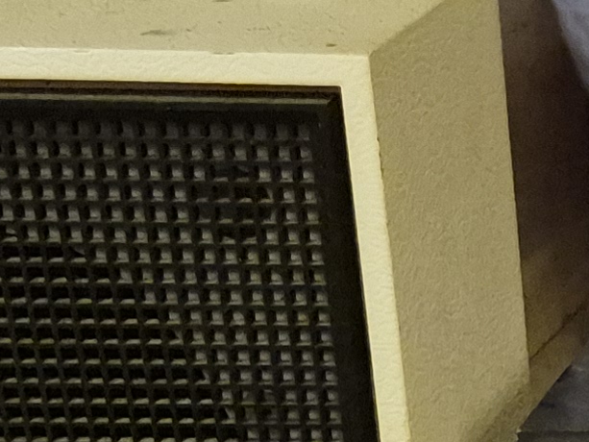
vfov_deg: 9.7
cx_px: 1245
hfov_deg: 11.6
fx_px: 2553
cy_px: 579
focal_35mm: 150
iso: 2000
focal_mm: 5.4
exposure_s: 1/100
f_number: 1.8
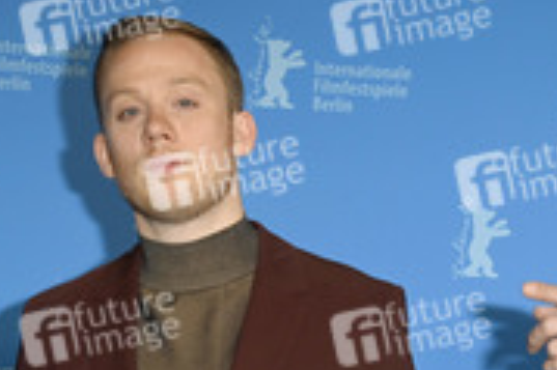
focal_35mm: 121
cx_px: 453
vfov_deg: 11.2
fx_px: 1870
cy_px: 407
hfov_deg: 16.8
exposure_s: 1/250
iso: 800
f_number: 5.6
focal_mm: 48
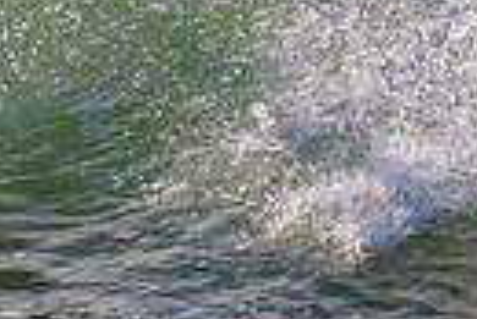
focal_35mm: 3998
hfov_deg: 0.5
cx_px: -350
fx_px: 53032
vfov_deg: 0.3
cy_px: -263
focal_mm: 800
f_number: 11
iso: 900
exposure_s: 1/2000
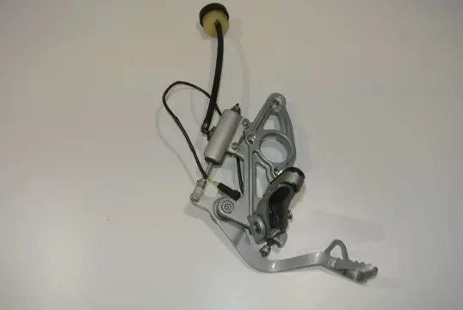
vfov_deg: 42.4
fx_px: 399
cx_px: 232
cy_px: 155
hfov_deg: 60.2
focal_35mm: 31
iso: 200
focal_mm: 11.8
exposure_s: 1/60
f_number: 4.5
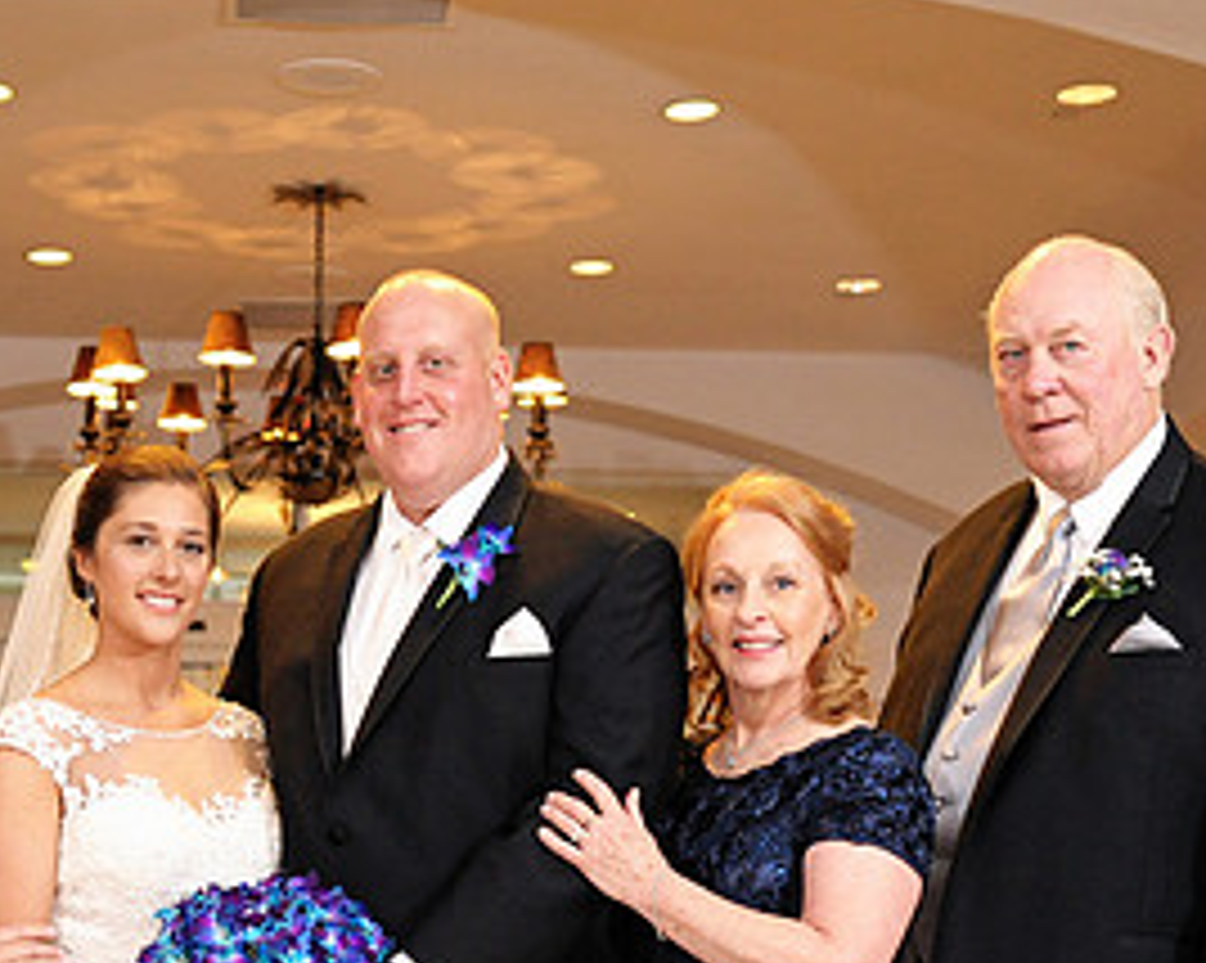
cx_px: 356
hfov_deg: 28.9
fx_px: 2318
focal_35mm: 65
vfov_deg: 22.9
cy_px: 850
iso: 2500
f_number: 2.8
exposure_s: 1/200
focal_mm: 32
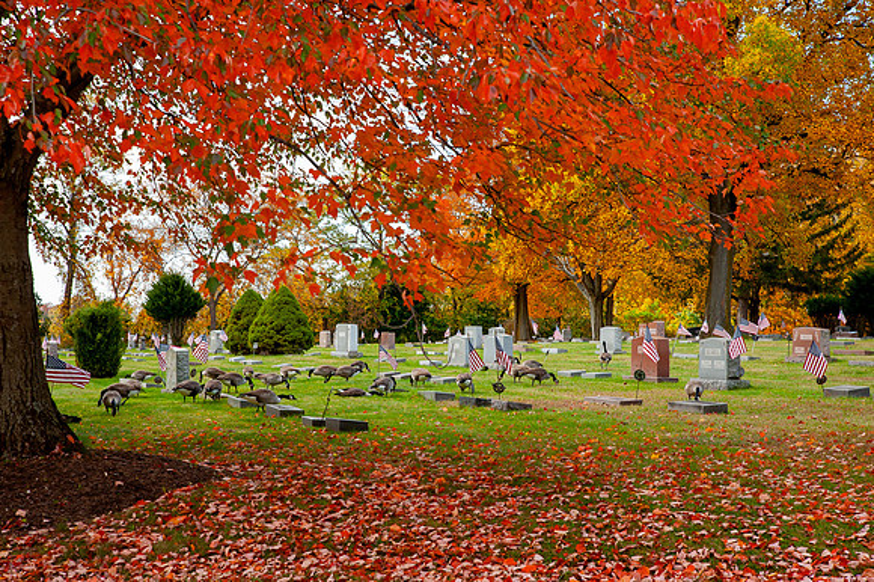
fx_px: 1698
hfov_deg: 28.9
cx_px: 437
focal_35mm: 70
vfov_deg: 19.4
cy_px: 291
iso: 400
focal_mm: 70
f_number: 10
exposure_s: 1/160
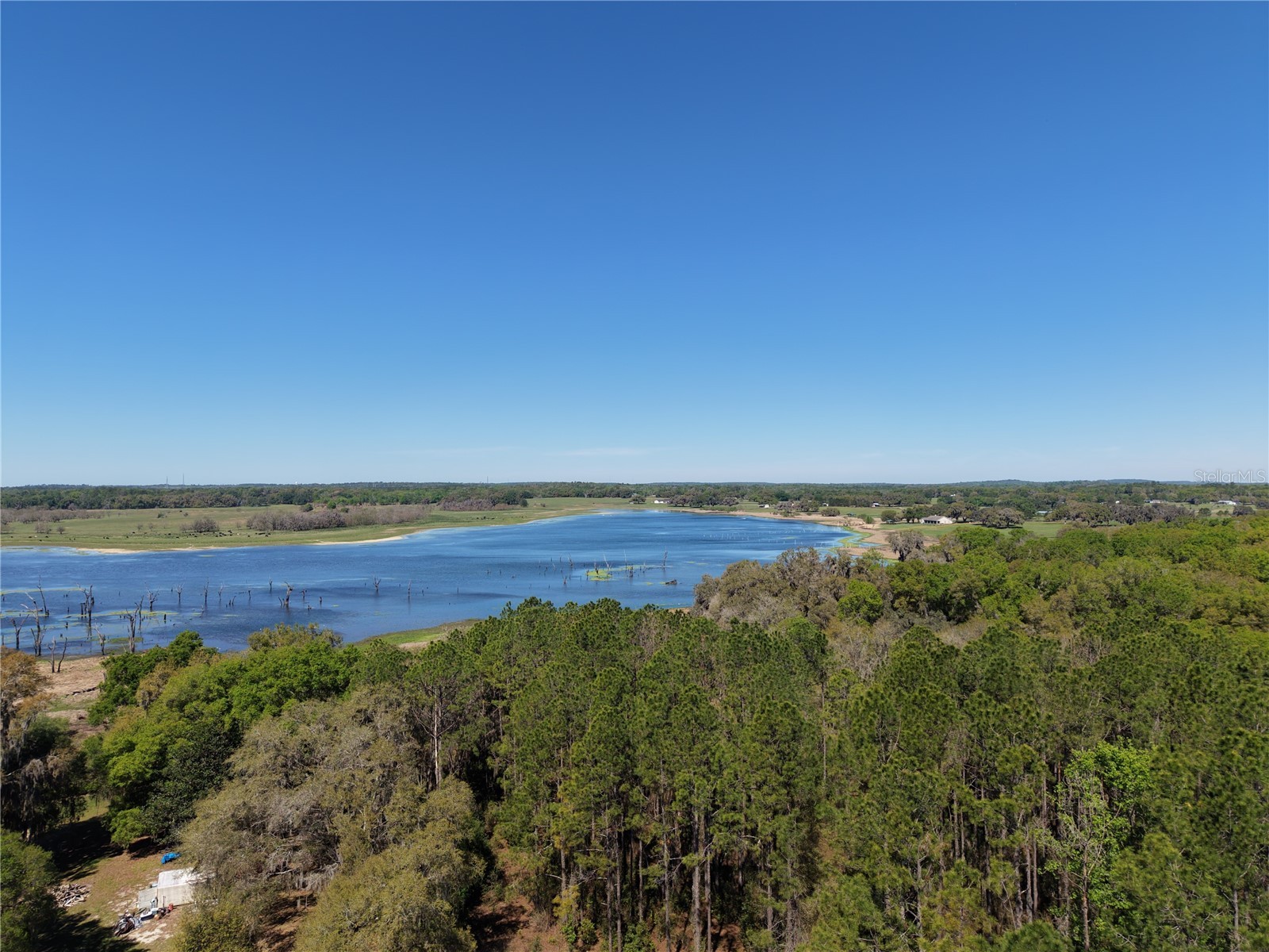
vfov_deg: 56.8
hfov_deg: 71.6
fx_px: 880
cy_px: 476
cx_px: 634
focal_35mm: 24
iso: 200
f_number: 1.8
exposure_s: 1/5000
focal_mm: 8.67
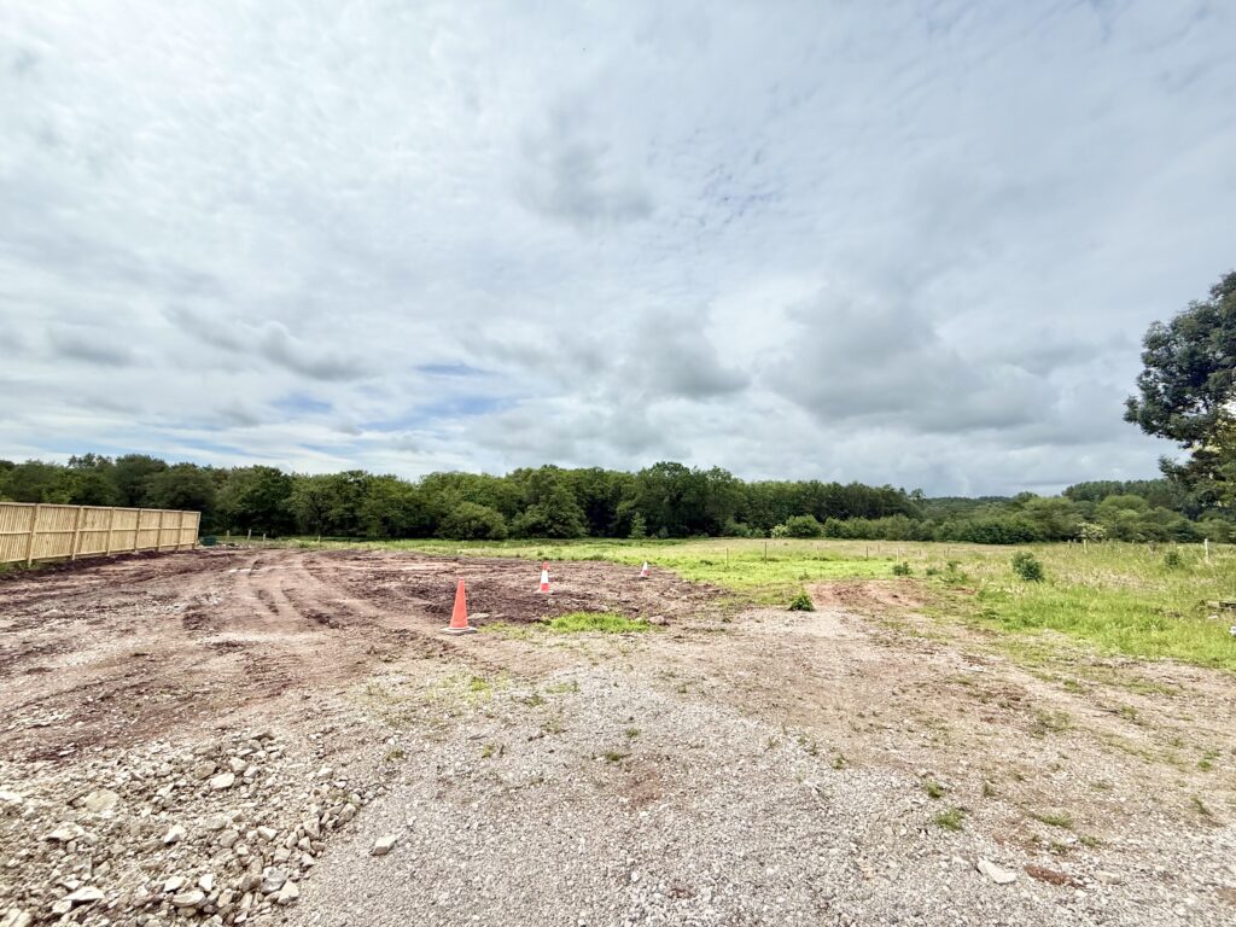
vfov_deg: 85.7
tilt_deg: +6.8
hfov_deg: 102.1
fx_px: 500
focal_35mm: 14
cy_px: 464
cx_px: 618
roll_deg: -1.7
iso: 64
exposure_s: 1/6173
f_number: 2.2
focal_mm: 2.22
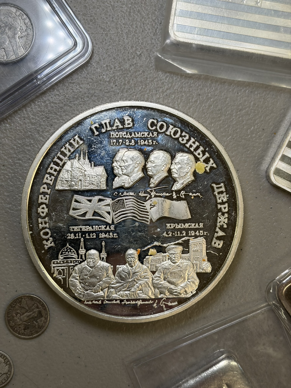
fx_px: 583
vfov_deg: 36.8
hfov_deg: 28.0
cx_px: 146
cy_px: 194
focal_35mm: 52
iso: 40
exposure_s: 1/203
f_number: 1.6
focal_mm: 5.96
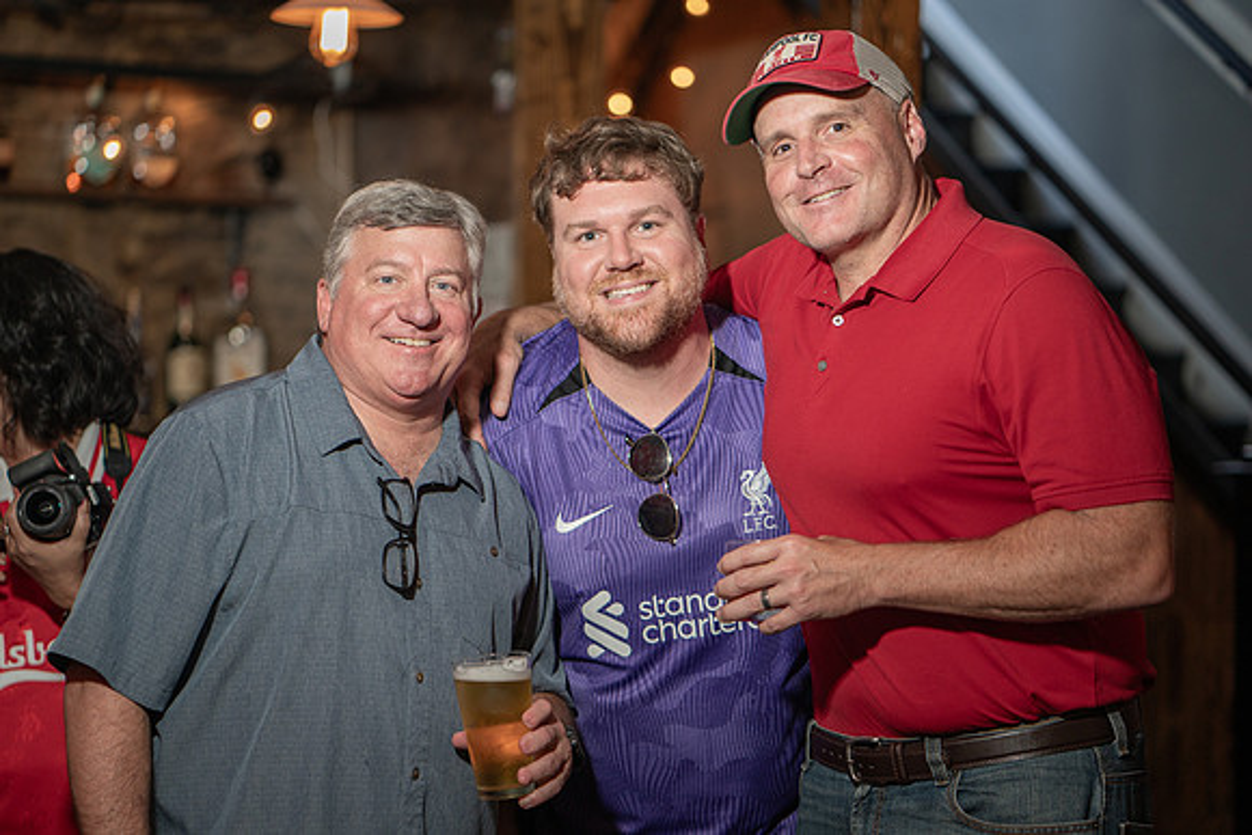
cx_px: 597
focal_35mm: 90
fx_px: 3133
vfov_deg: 15.2
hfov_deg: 22.6
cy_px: 405
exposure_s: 1/250
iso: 500
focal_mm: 85
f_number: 2
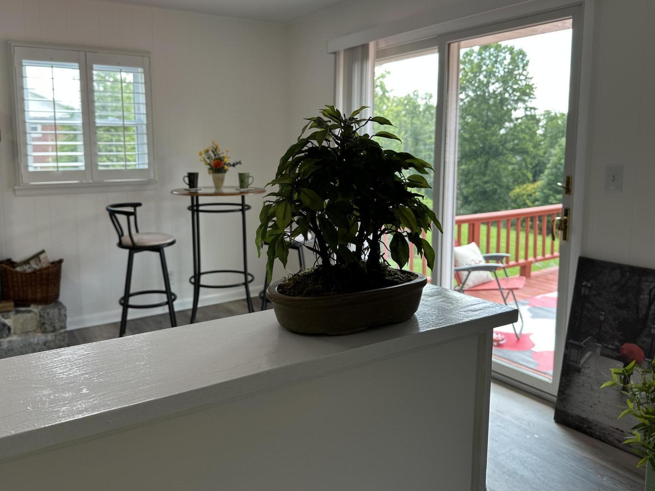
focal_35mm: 28
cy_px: 211
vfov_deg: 49.6
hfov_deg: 63.1
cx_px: 275
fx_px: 530
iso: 50
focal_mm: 6.86
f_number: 1.78
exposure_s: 1/120
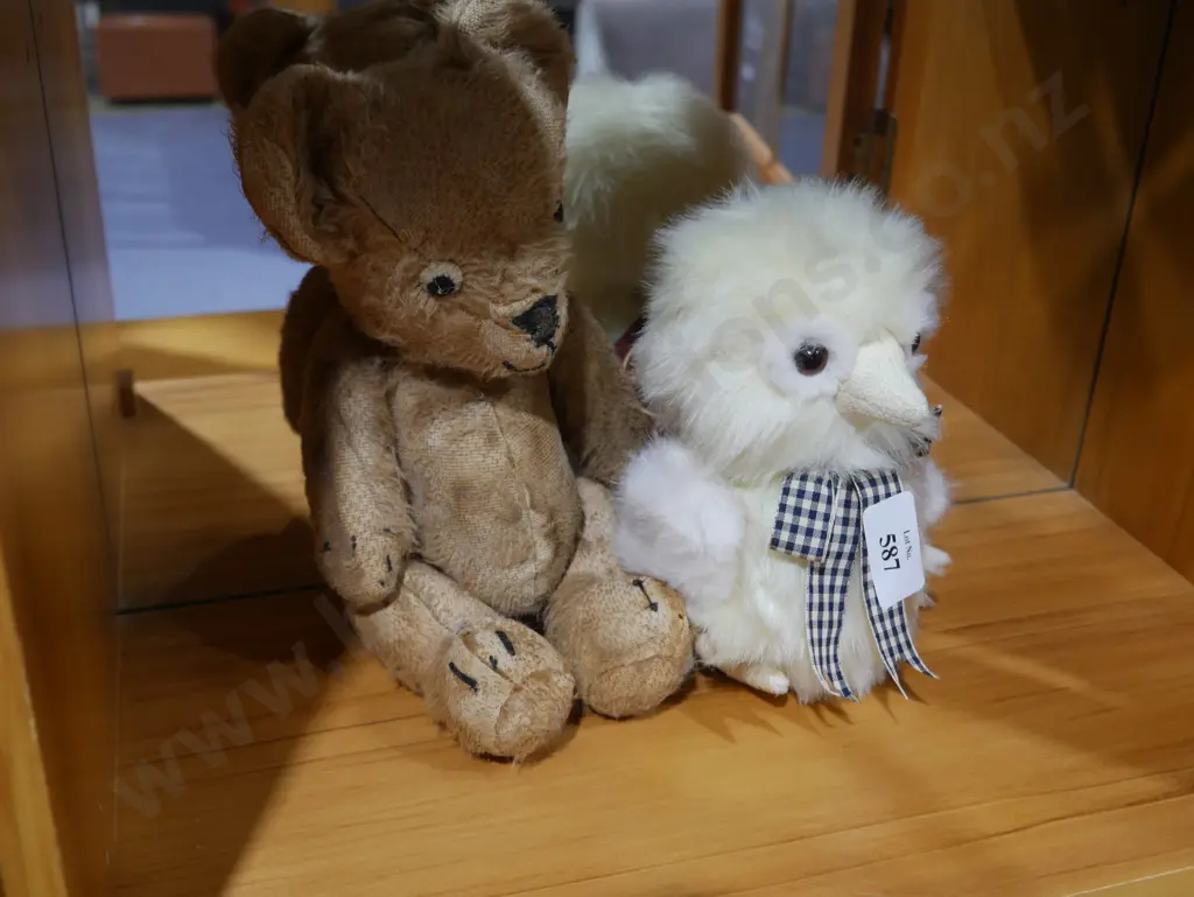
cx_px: 597
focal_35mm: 40
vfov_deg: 36.0
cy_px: 448
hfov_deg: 46.8
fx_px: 1380
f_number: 4.4
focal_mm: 20
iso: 500
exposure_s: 1/60
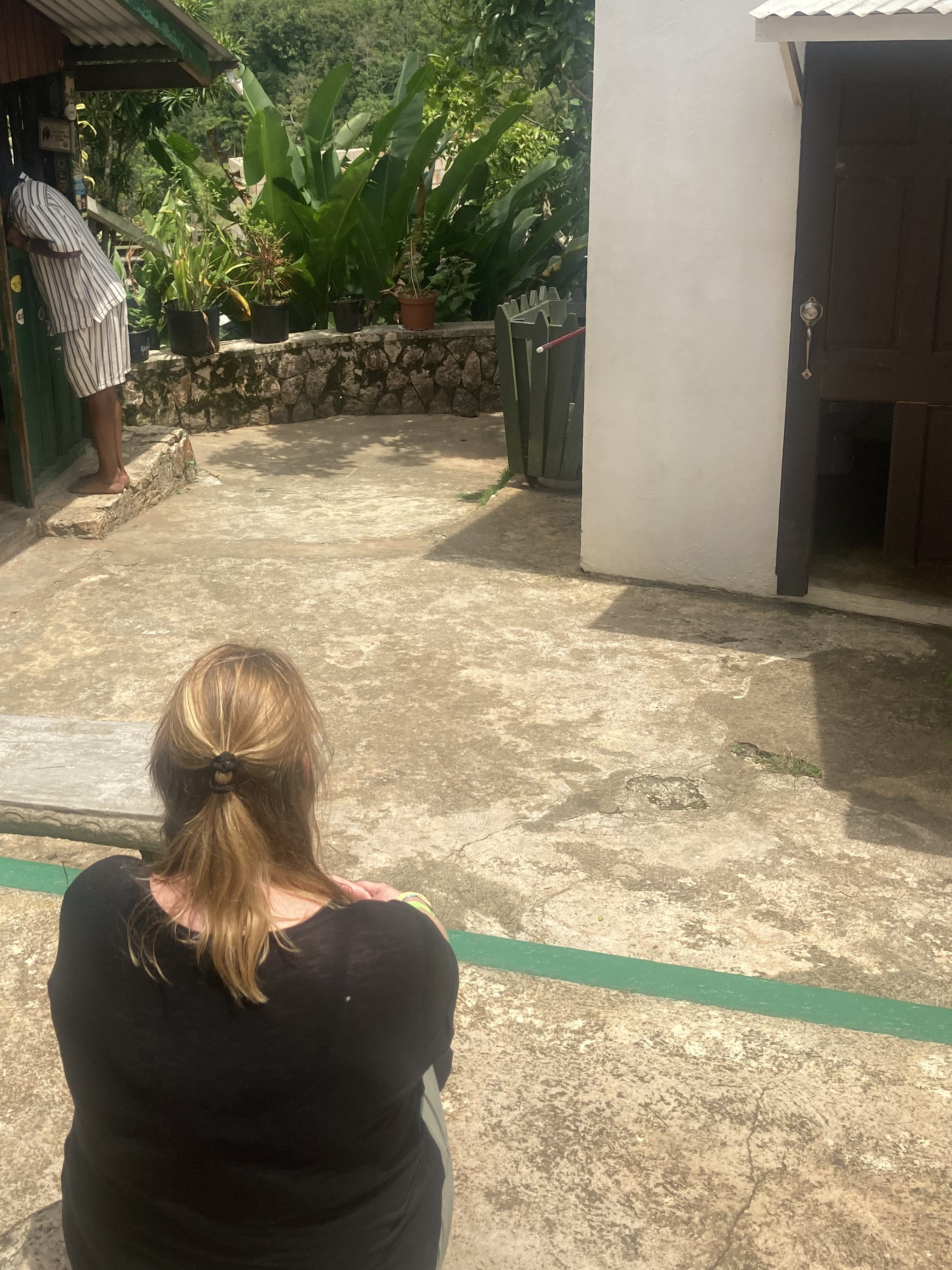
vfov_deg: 45.5
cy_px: 513
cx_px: 297
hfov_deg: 34.7
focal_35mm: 41
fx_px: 1504
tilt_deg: -18.2
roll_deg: +2.8
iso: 20
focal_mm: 3.99
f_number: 1.8
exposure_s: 1/1799
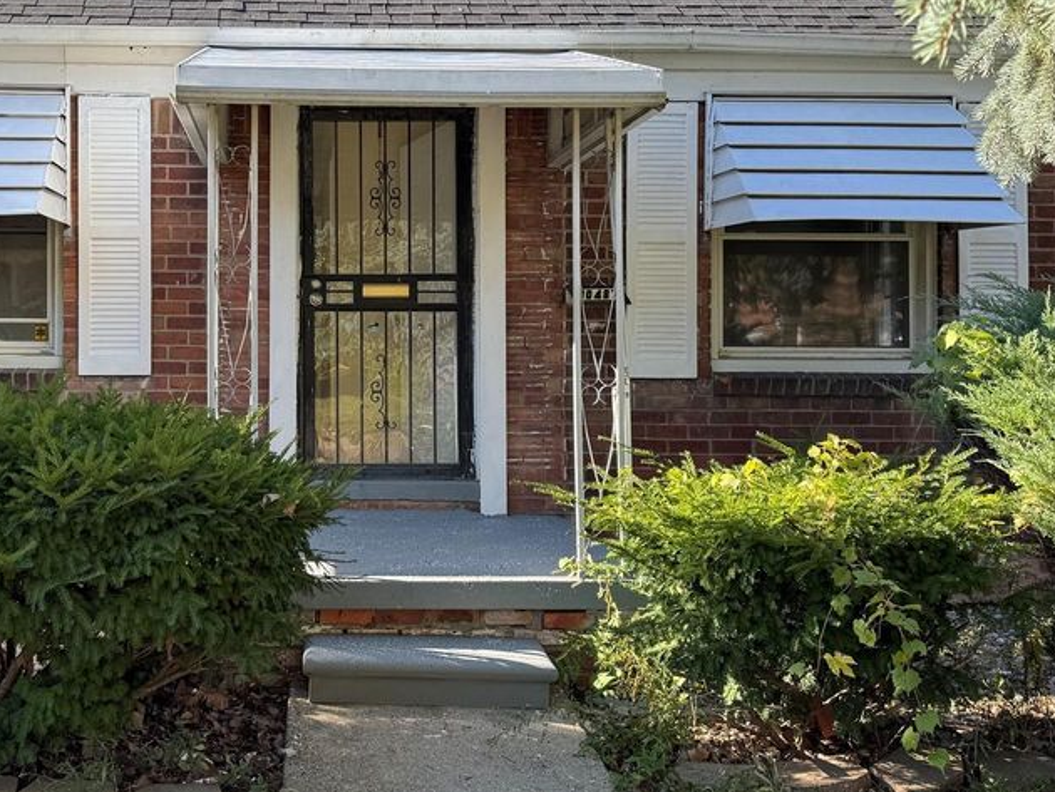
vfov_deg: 36.8
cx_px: 338
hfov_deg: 47.0
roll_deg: -0.3
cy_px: 335
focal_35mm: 39
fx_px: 1189
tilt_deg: +0.8
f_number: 1.78
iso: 80
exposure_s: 1/664
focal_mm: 6.76
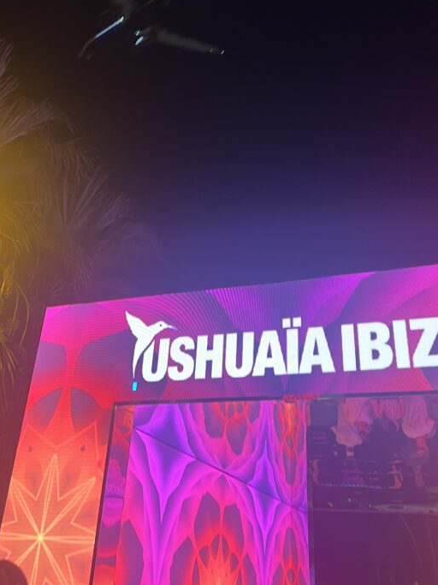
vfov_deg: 46.7
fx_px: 658
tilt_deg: +33.9
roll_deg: -2.9
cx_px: 191
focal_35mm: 39
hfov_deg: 36.8
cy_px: 171
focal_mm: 5.7
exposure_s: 1/50
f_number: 1.5
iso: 125
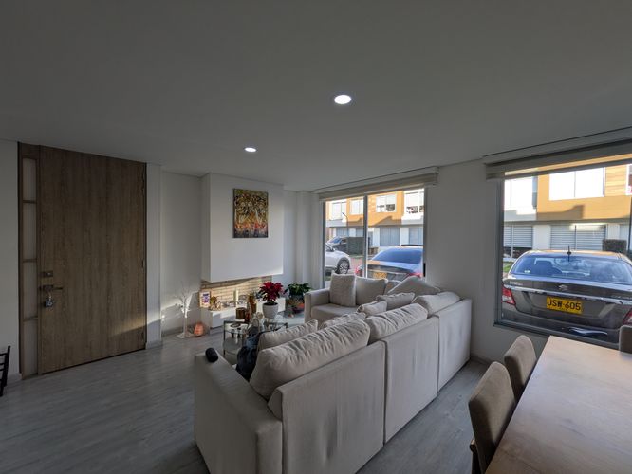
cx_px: 316
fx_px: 256
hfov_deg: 102.0
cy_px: 237
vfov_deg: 85.7
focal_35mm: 14
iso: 45
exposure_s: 1/379
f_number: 2.2
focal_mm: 1.83
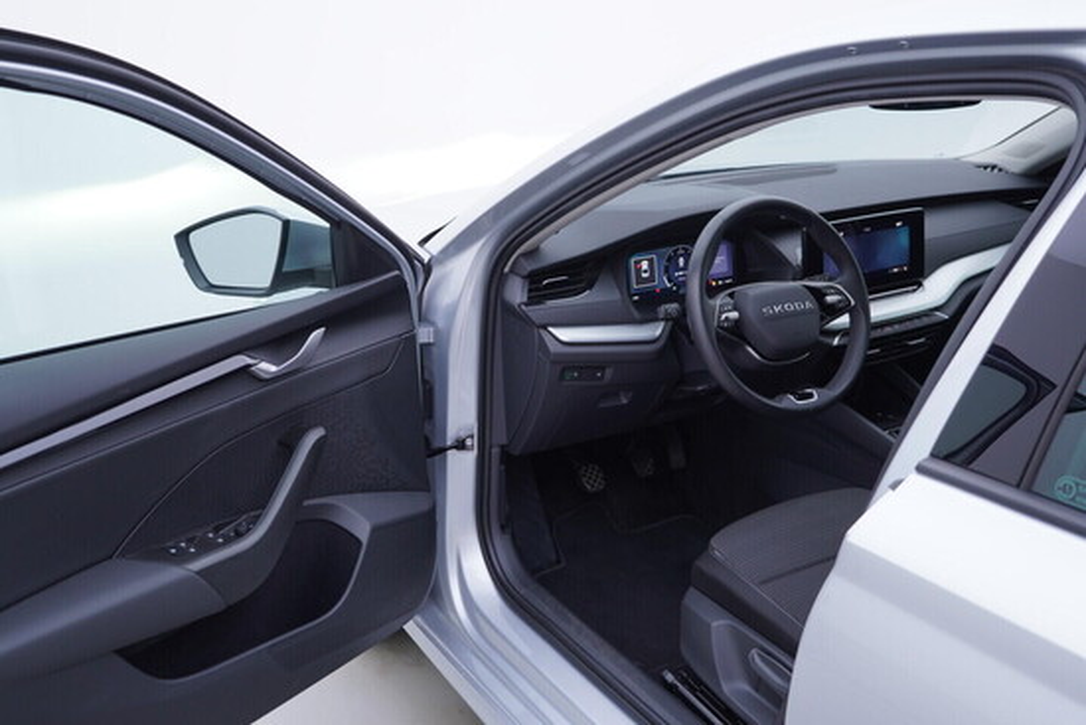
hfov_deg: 53.1
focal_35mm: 36
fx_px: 1086
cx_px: 543
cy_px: 362
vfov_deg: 36.9
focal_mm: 24
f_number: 3.2
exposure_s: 1/50
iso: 125
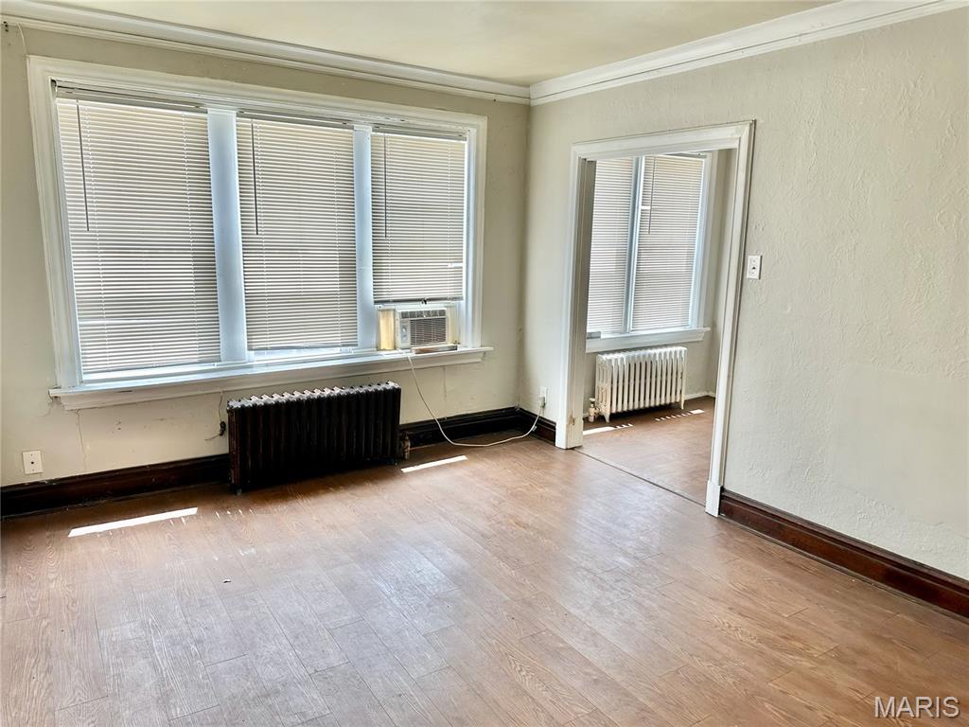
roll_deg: -1.5
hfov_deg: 71.6
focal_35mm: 24
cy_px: 364
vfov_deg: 56.8
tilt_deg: -10.7
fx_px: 672
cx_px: 484
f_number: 1.78
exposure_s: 1/170
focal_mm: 6.86
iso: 80
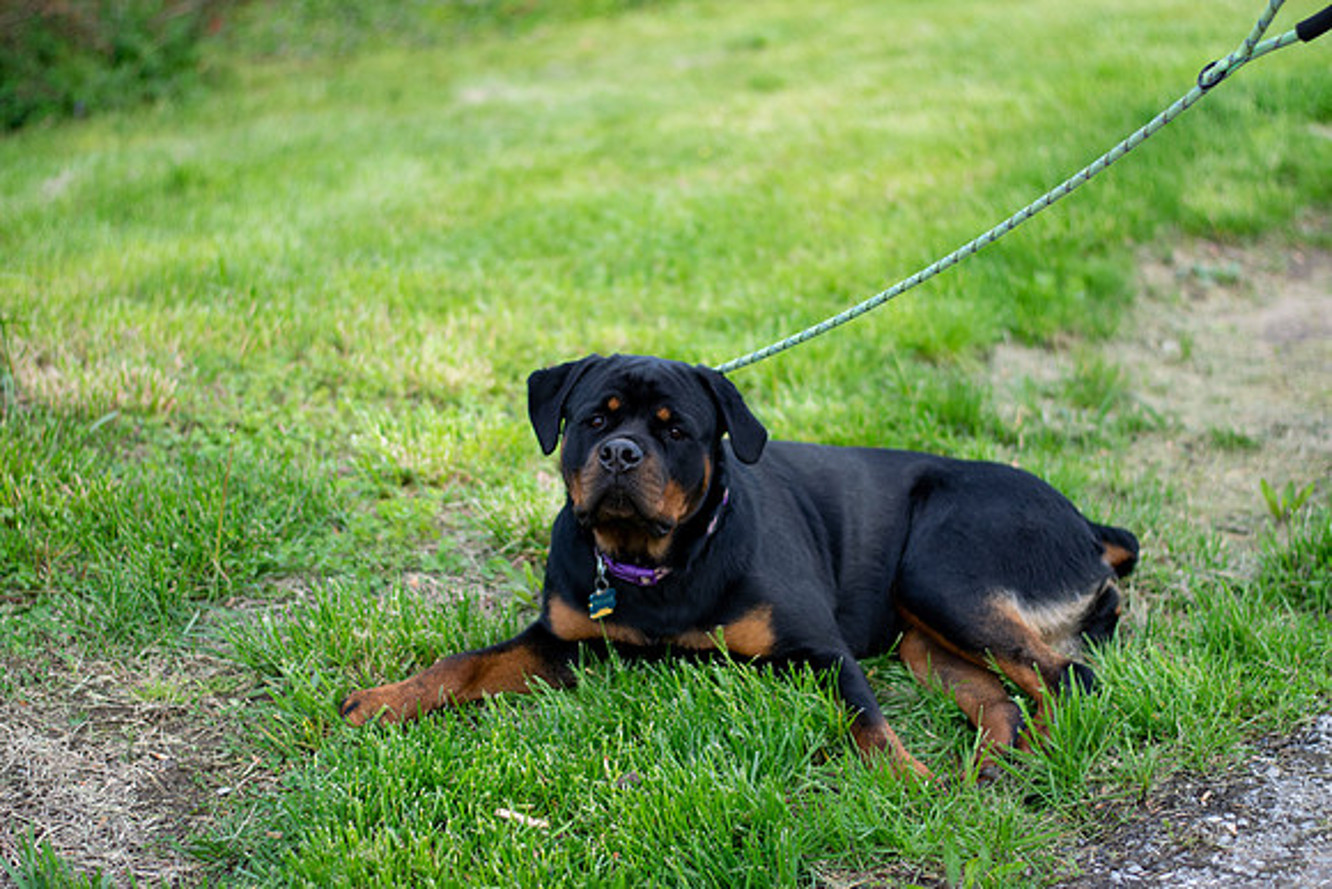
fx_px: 2776
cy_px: 444
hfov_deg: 27.0
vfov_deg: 18.2
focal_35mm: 75
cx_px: 666
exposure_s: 1/1000
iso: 200
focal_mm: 50
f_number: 1.8
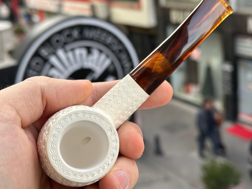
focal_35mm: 54
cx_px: 133
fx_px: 393
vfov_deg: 27.0
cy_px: 89
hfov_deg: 35.5
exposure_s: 1/399
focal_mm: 6.86
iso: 64
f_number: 1.78
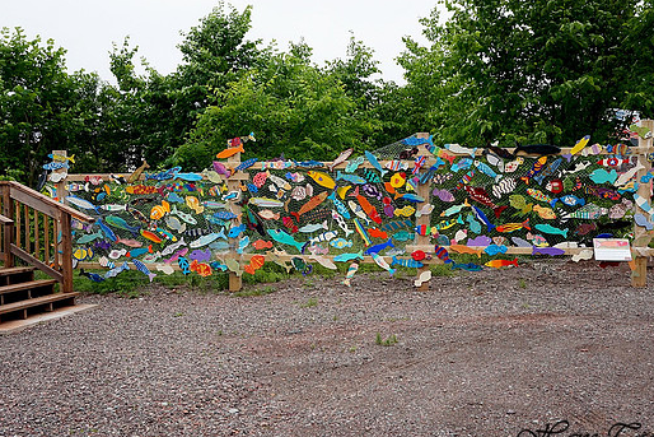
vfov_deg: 37.3
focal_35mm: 36
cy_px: 243
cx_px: 316
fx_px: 646
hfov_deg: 53.7
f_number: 11
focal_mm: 21
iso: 800
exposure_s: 1/400
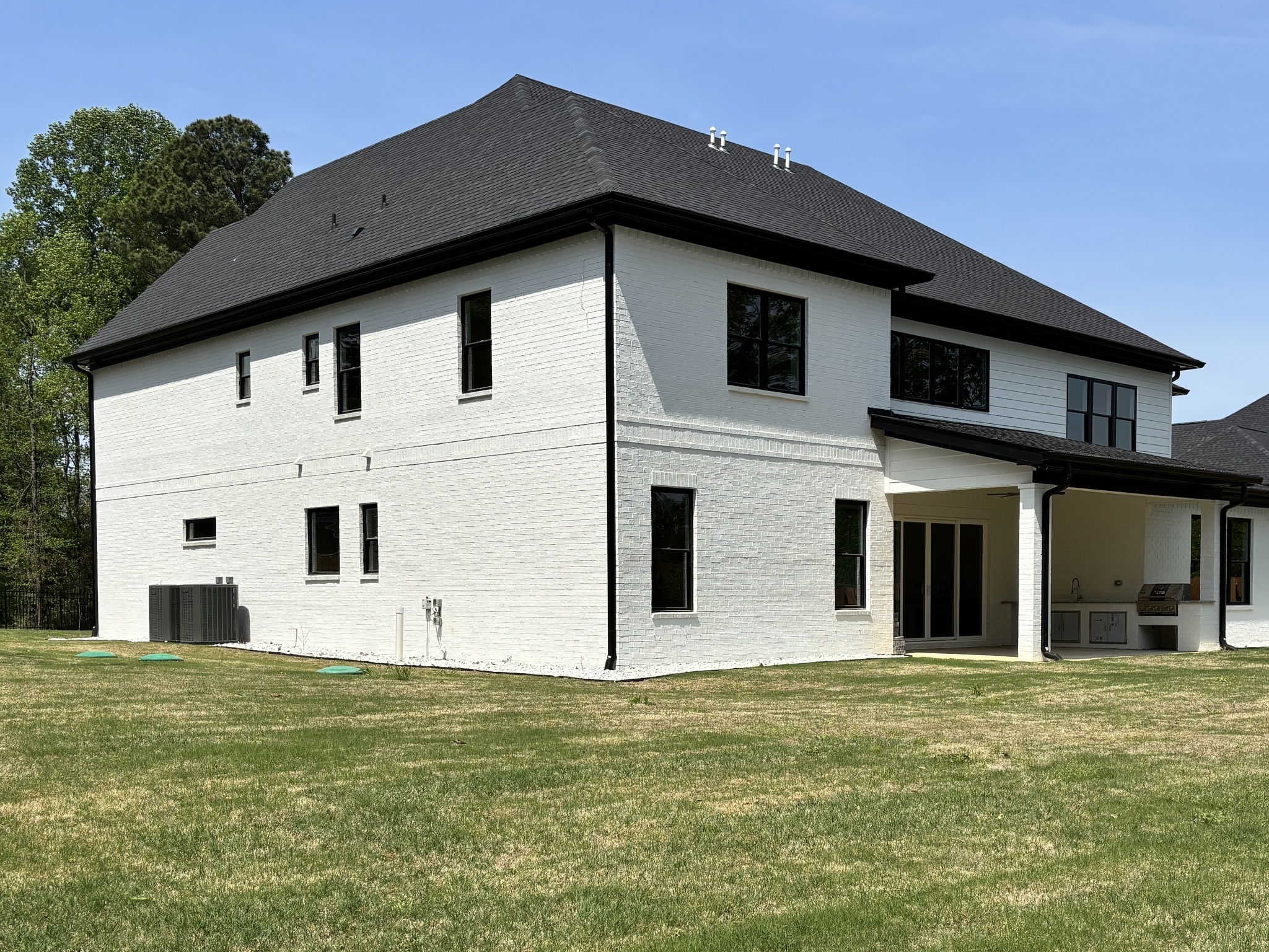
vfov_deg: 36.3
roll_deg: +0.2
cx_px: 733
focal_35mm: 39
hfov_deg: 47.7
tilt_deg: -1.7
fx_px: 1430
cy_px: 668
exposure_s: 1/3788
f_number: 1.6
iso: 50
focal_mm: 5.96
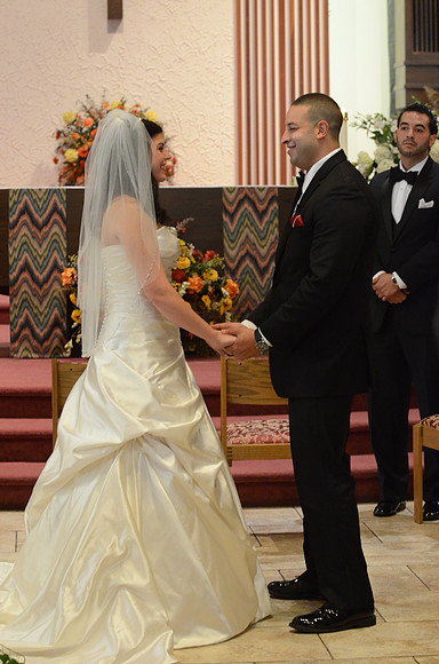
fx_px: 1930
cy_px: 332
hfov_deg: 13.0
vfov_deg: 19.5
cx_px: 220
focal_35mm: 105
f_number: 5.6
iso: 3200
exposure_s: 1/60
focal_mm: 70
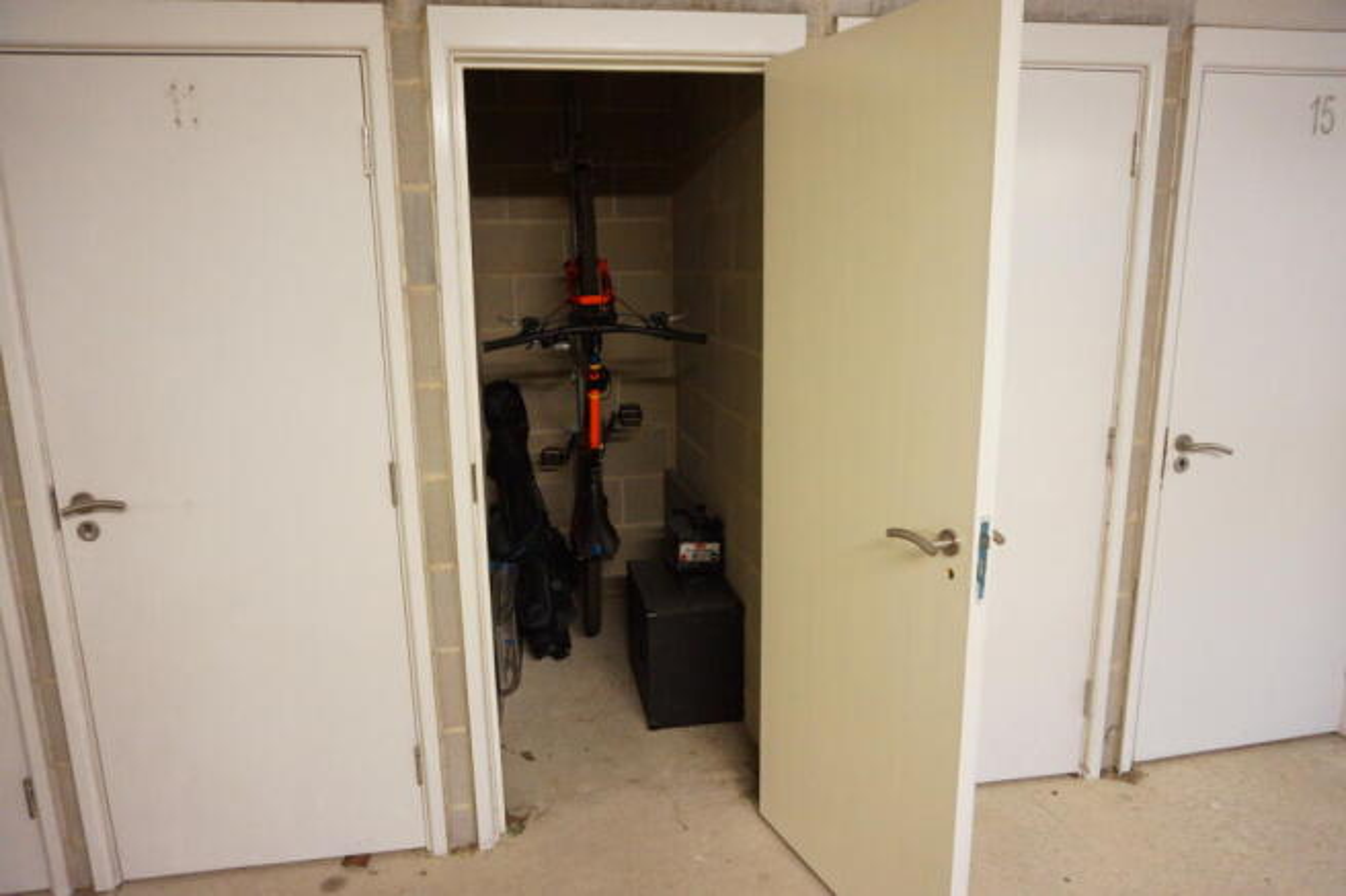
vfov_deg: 53.1
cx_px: 673
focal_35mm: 24
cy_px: 448
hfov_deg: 73.8
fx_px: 897
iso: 2000
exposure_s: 1/160
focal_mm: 16
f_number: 3.5
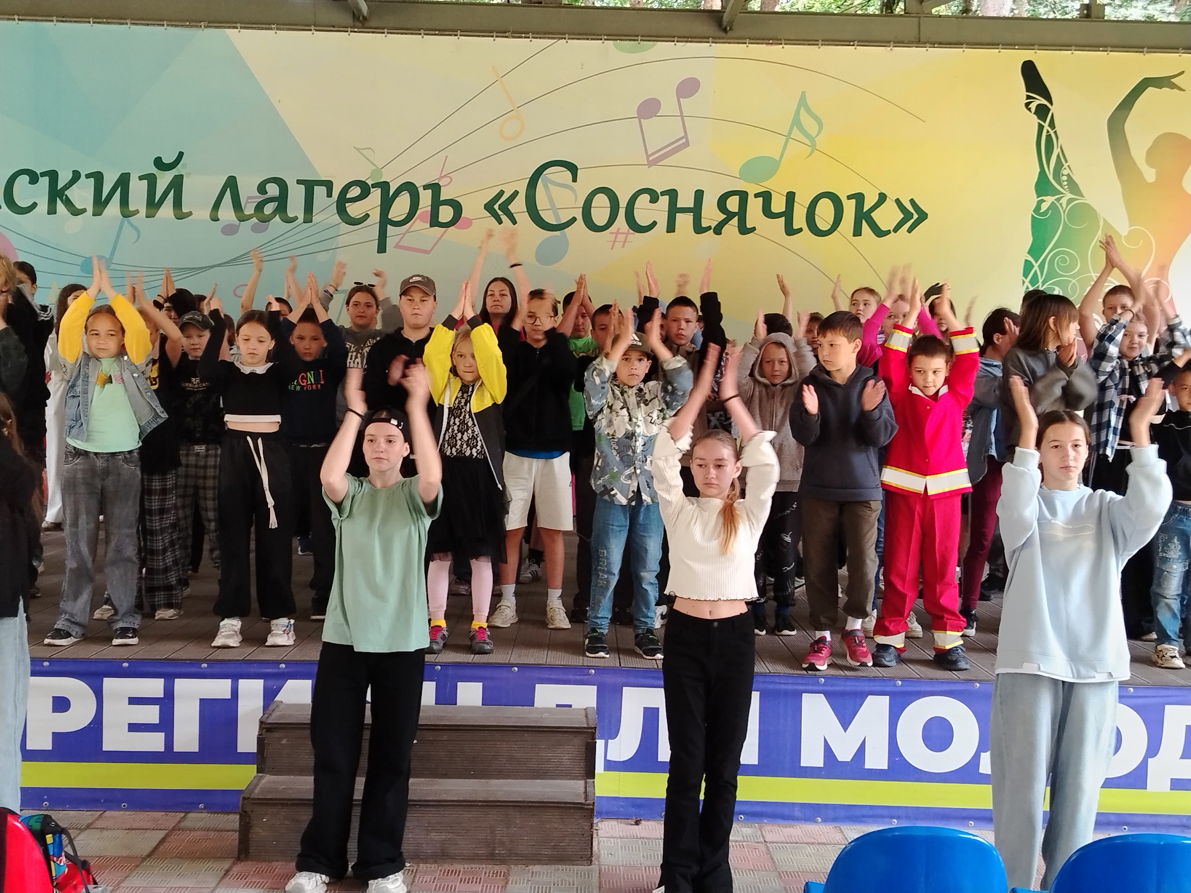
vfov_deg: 35.1
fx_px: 1411
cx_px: 596
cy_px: 446
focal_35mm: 41
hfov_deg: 45.8
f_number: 1.75
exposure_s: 1/100
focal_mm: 5.25
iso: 453
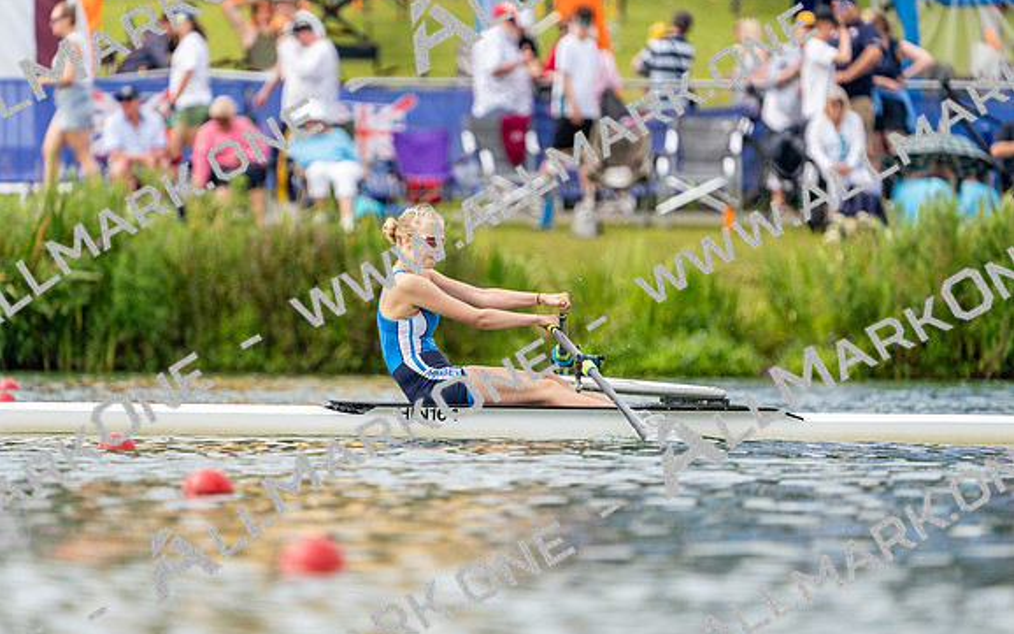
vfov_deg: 2.1
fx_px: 16964
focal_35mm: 614
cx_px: 507
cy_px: 333
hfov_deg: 3.4
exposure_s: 1/1600
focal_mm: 600
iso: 640
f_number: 6.3
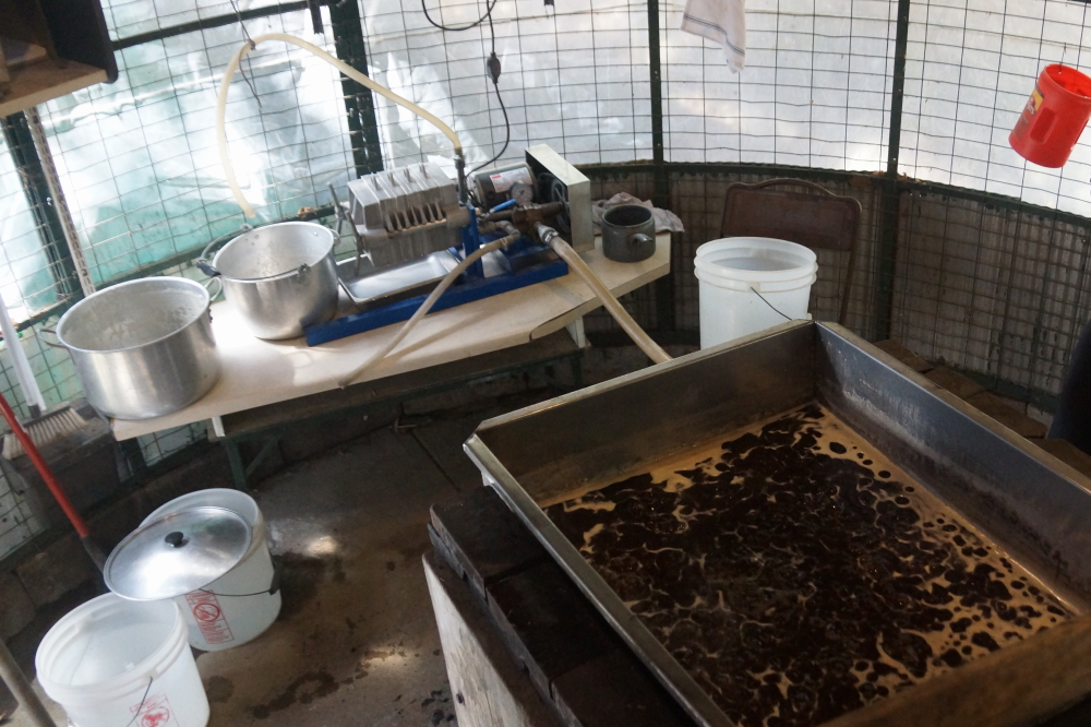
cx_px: 546
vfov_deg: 47.9
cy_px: 364
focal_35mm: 27
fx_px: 818
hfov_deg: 67.4
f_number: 3.5
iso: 1600
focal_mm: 18
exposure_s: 1/60
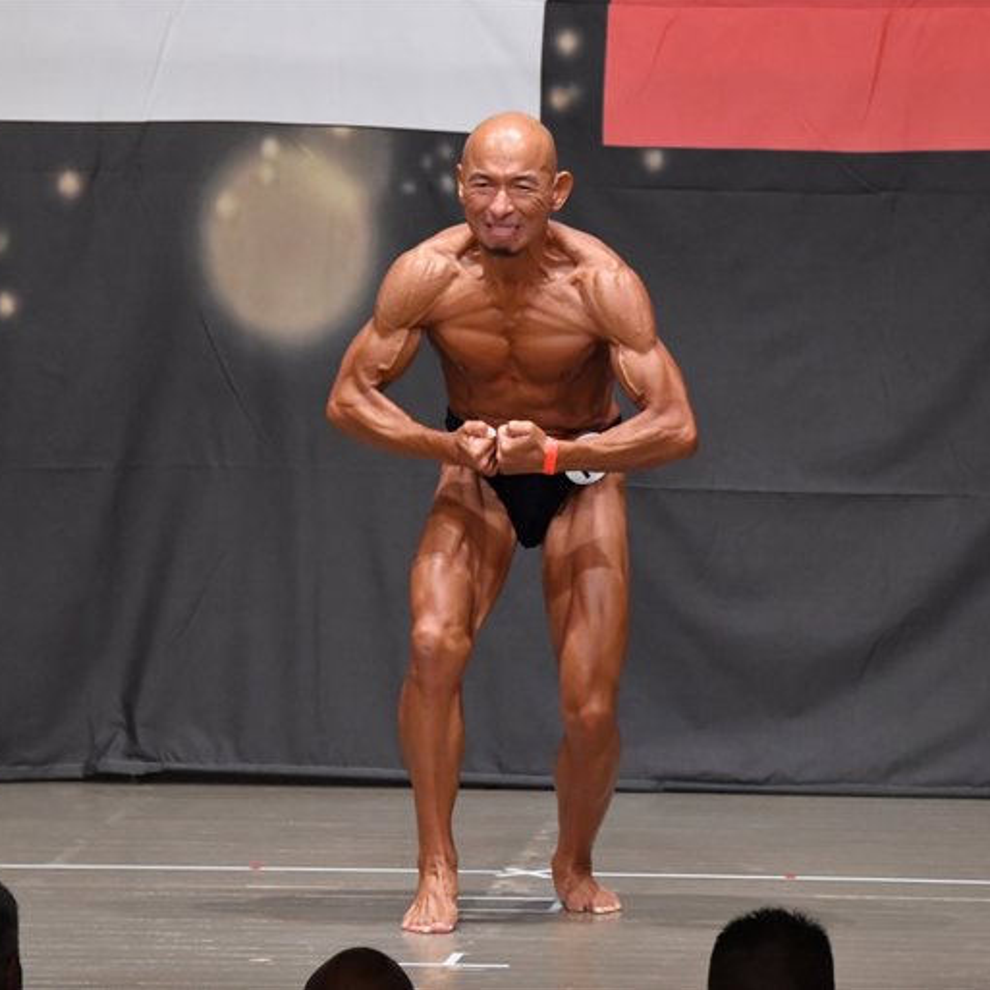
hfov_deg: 5.7
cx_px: 564
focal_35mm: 308
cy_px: 494
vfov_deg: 5.7
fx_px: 9966
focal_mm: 160
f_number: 5.6
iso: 6400
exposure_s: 1/400
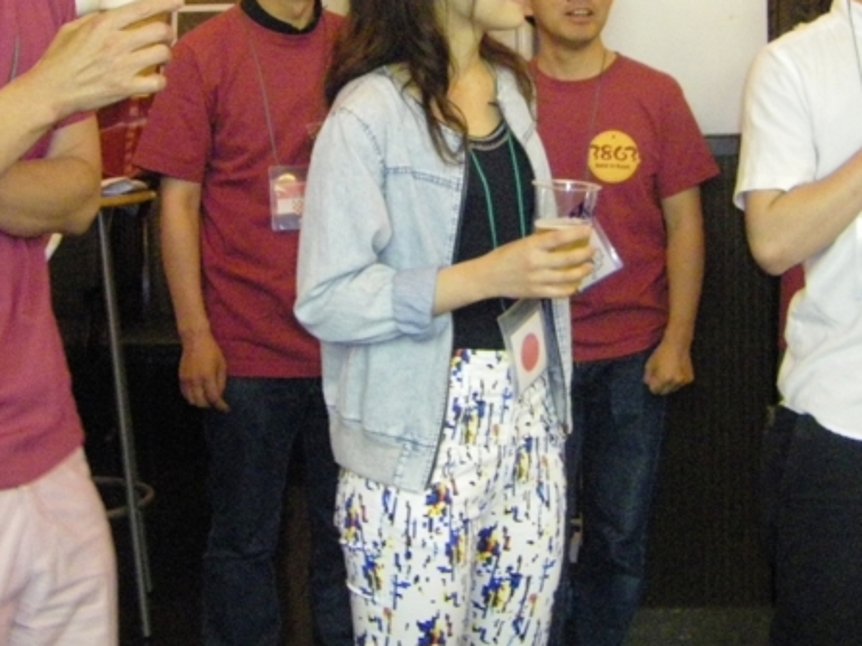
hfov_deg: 28.6
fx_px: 1693
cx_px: 459
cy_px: 106
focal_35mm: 68
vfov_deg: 21.3
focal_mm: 6.3
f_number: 3.5
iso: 800
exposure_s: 1/50
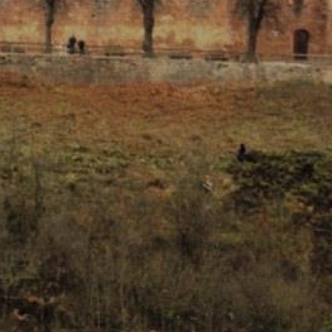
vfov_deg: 4.7
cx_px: 110
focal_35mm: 371
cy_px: -68
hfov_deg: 4.7
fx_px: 4026
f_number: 4.2
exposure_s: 1/125
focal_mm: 19.25
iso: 64
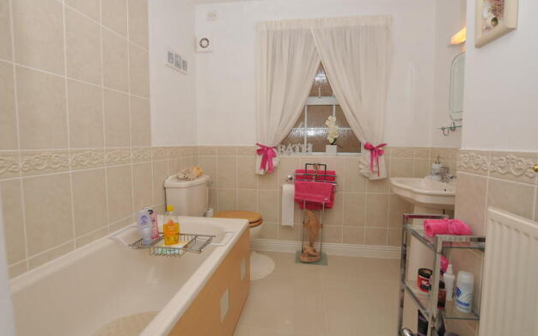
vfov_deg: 71.2
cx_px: 274
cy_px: 157
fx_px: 235
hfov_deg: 97.8
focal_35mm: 16
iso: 200
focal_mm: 10
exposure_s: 1/60
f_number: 5
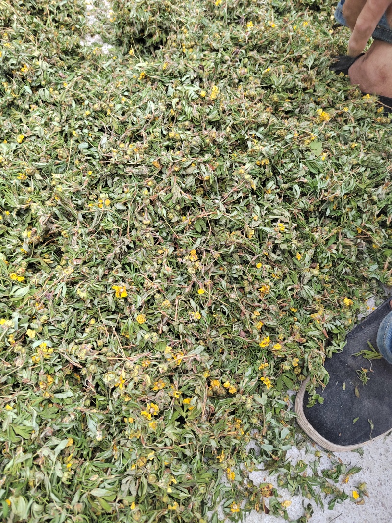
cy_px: 262
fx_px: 347
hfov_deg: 58.9
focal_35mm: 23
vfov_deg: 73.9
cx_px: 196
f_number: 1.9
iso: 347
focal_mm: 5.52
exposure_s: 1/100
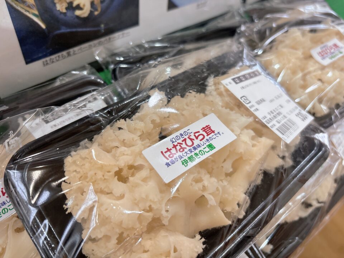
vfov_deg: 53.1
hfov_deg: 67.3
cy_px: 129
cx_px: 172
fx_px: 258
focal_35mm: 26
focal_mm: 5.96
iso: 125
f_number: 1.6
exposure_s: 1/60
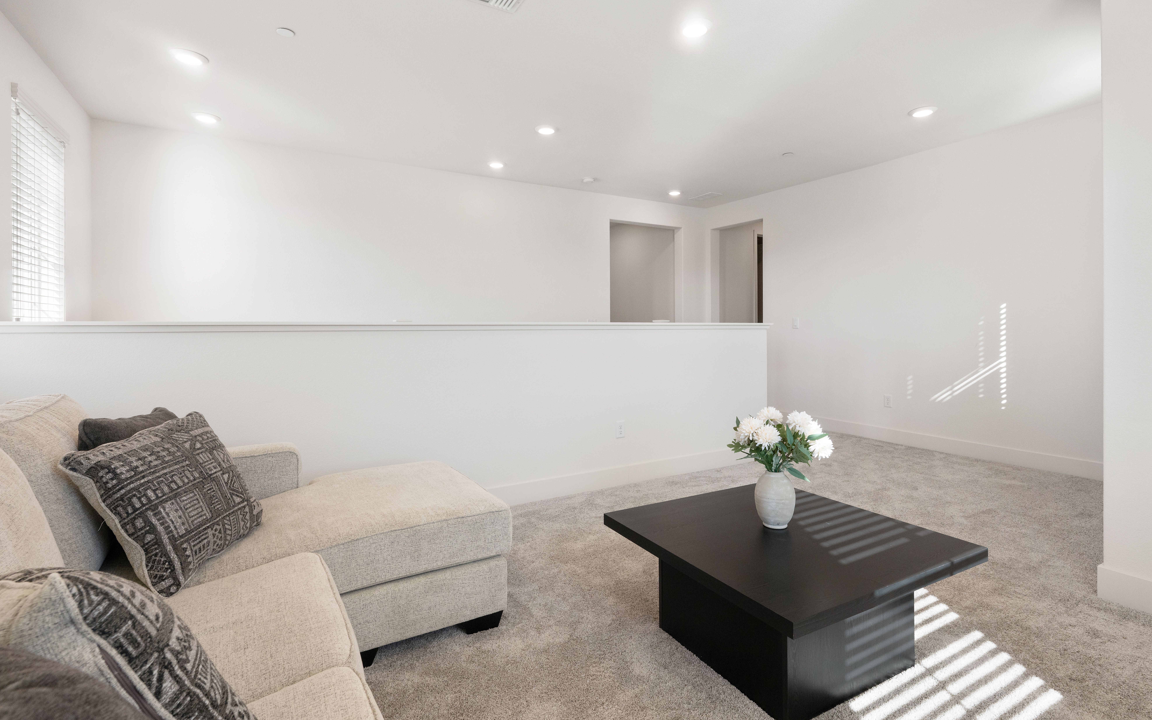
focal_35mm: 17
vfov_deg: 67.9
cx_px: 589
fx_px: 534
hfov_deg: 94.3
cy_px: 329
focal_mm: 16
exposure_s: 1/60
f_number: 9
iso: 400
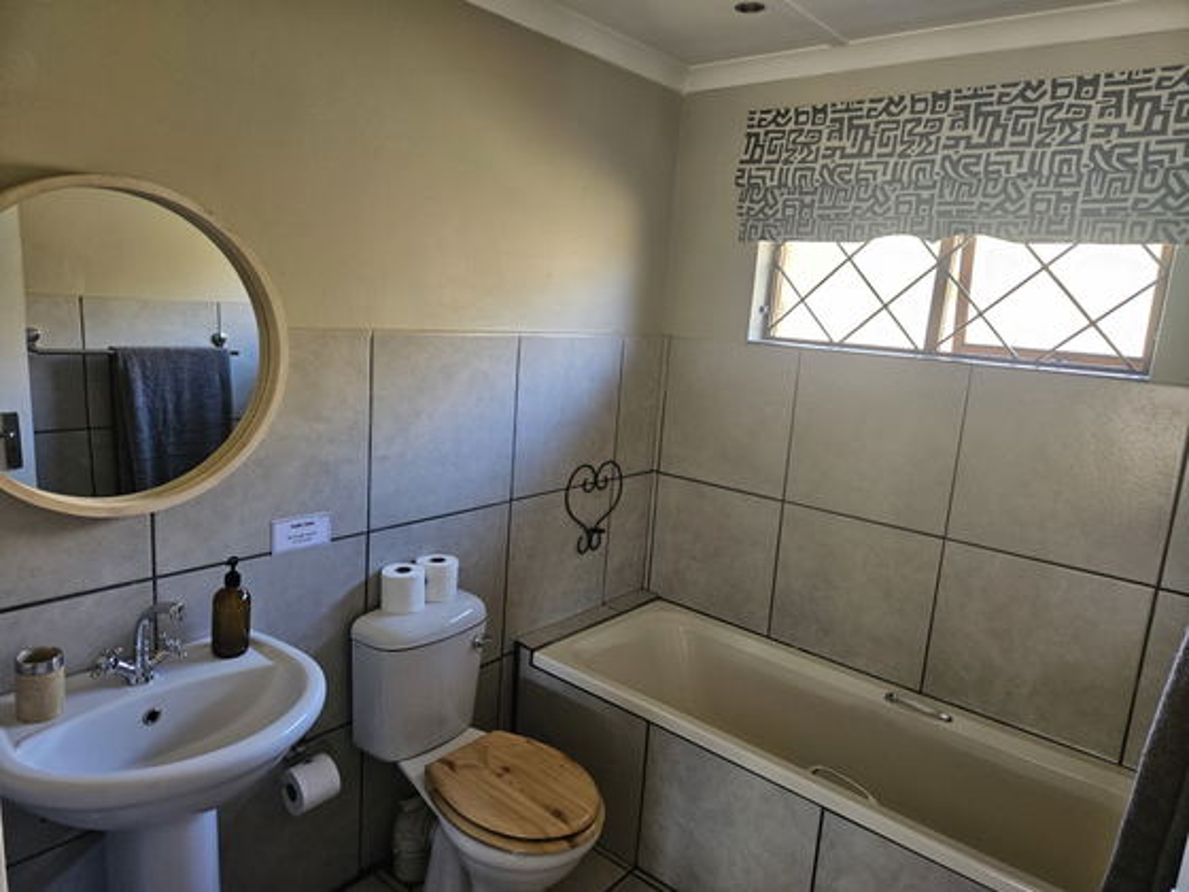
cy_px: 446
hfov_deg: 73.9
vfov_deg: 58.9
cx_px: 594
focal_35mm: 23
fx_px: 790
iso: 250
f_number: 1.8
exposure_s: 1/100
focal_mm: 5.4
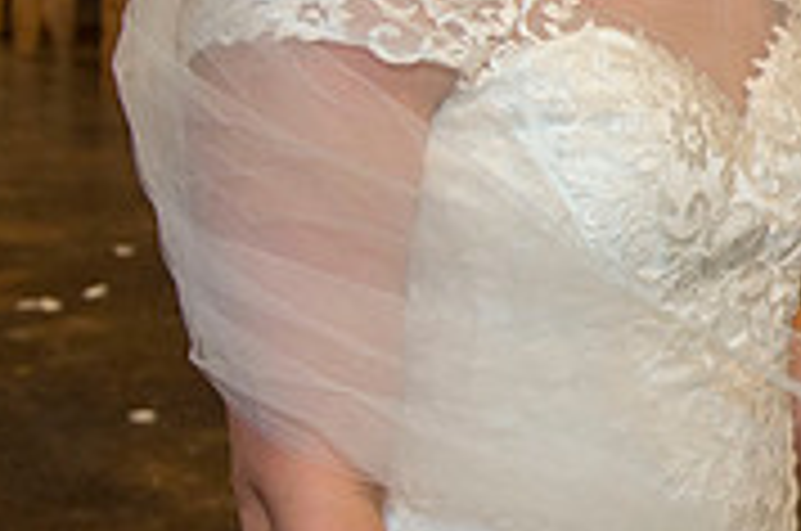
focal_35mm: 88
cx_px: 1206
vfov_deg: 15.3
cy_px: 72
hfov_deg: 20.0
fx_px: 1954
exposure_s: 1/125
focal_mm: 27
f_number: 4
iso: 1600
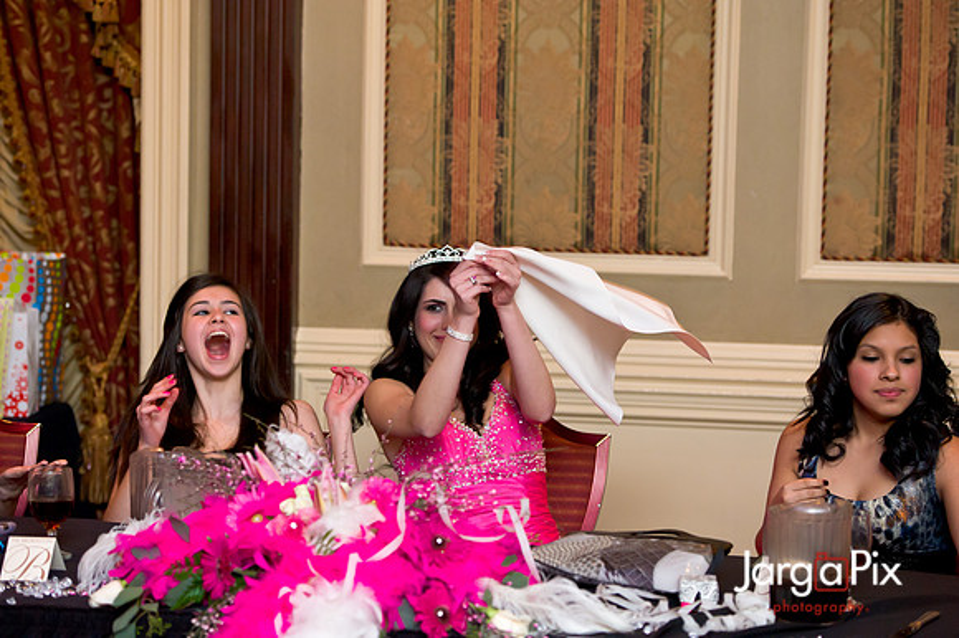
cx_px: 480
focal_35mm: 100
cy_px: 319
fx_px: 2662
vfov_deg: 13.7
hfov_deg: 20.4
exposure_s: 1/125
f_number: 3.2
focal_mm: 100
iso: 3200
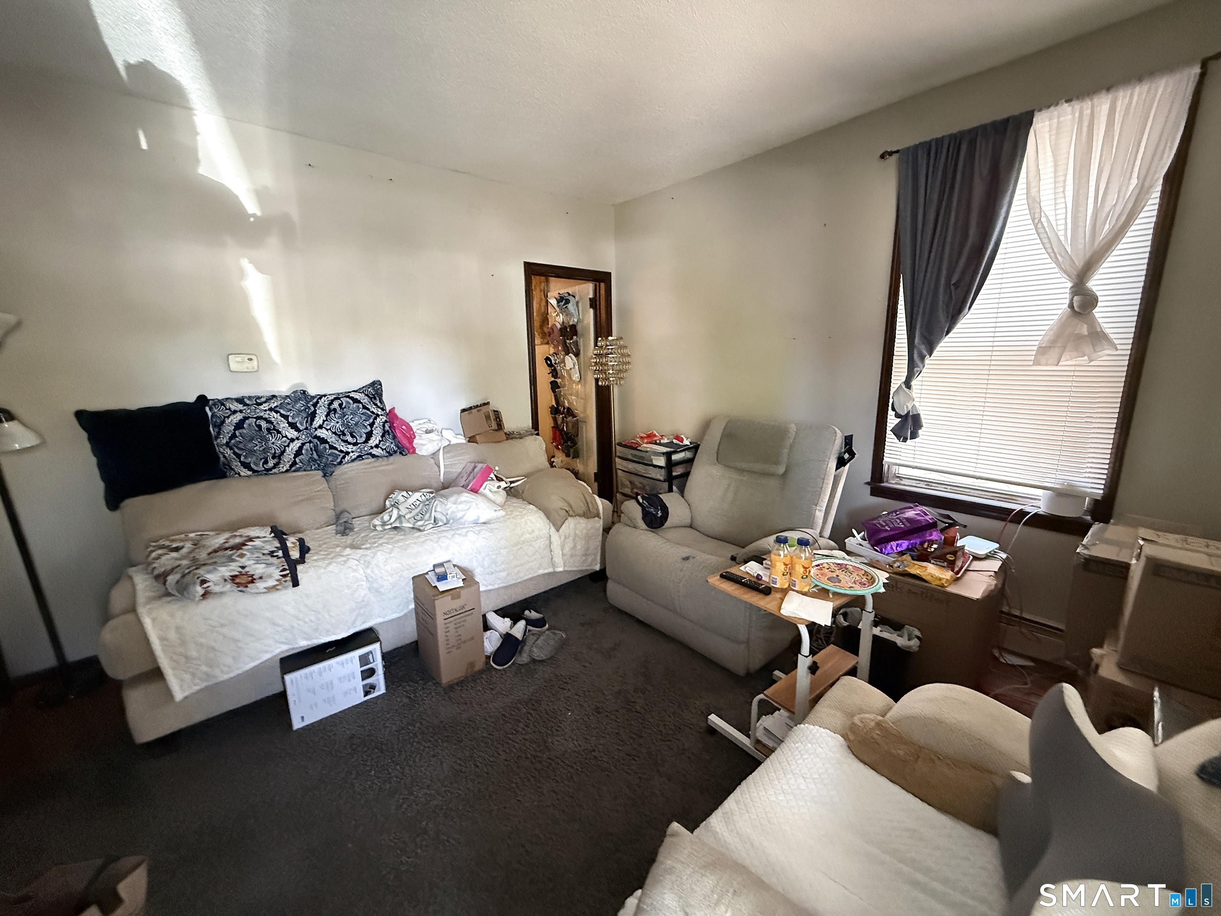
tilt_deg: -11.4
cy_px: 458
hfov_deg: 102.1
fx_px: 494
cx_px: 610
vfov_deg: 85.7
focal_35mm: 14
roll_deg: +0.8
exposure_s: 1/60
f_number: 2.2
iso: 1000
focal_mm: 2.22
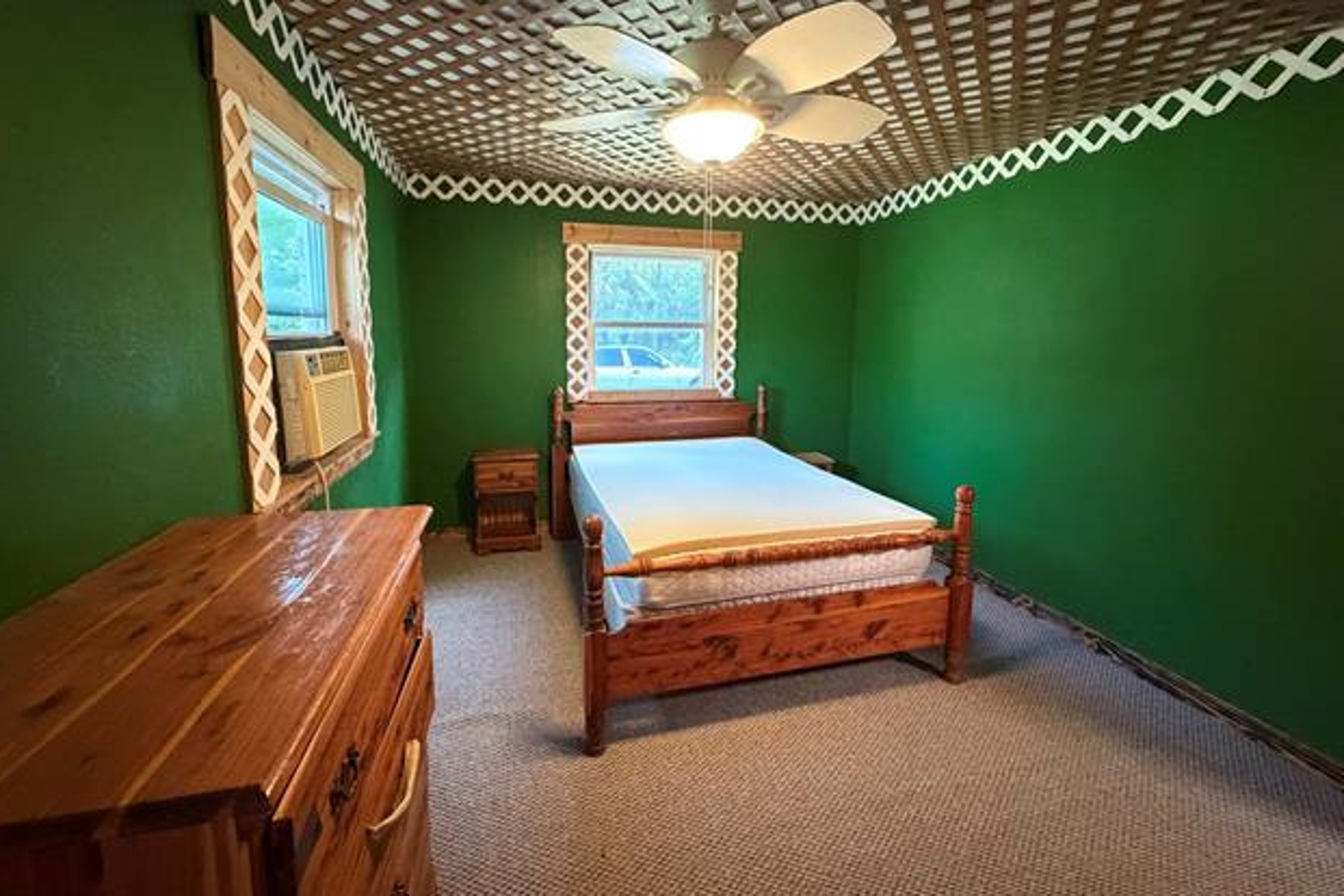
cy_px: 396
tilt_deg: -7.0
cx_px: 669
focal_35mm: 15
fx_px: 560
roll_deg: -0.6
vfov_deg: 77.0
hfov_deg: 100.4
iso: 1250
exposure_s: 1/60
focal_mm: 2.22
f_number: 2.2
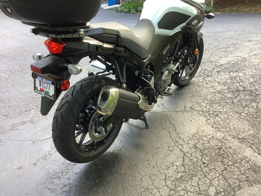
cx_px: 130
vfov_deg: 45.4
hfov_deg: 58.4
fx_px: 234
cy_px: 98
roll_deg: +2.0
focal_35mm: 31
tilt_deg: -26.6
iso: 100
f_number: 2.4
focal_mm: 3.3
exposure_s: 1/60
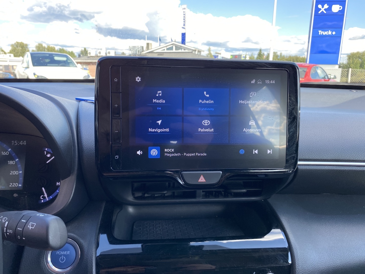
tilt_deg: -12.9
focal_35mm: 26
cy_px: 137
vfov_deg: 53.1
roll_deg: +0.0
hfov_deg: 67.3
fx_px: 274
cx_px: 182
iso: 32
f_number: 1.8
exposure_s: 1/219
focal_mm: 4.25
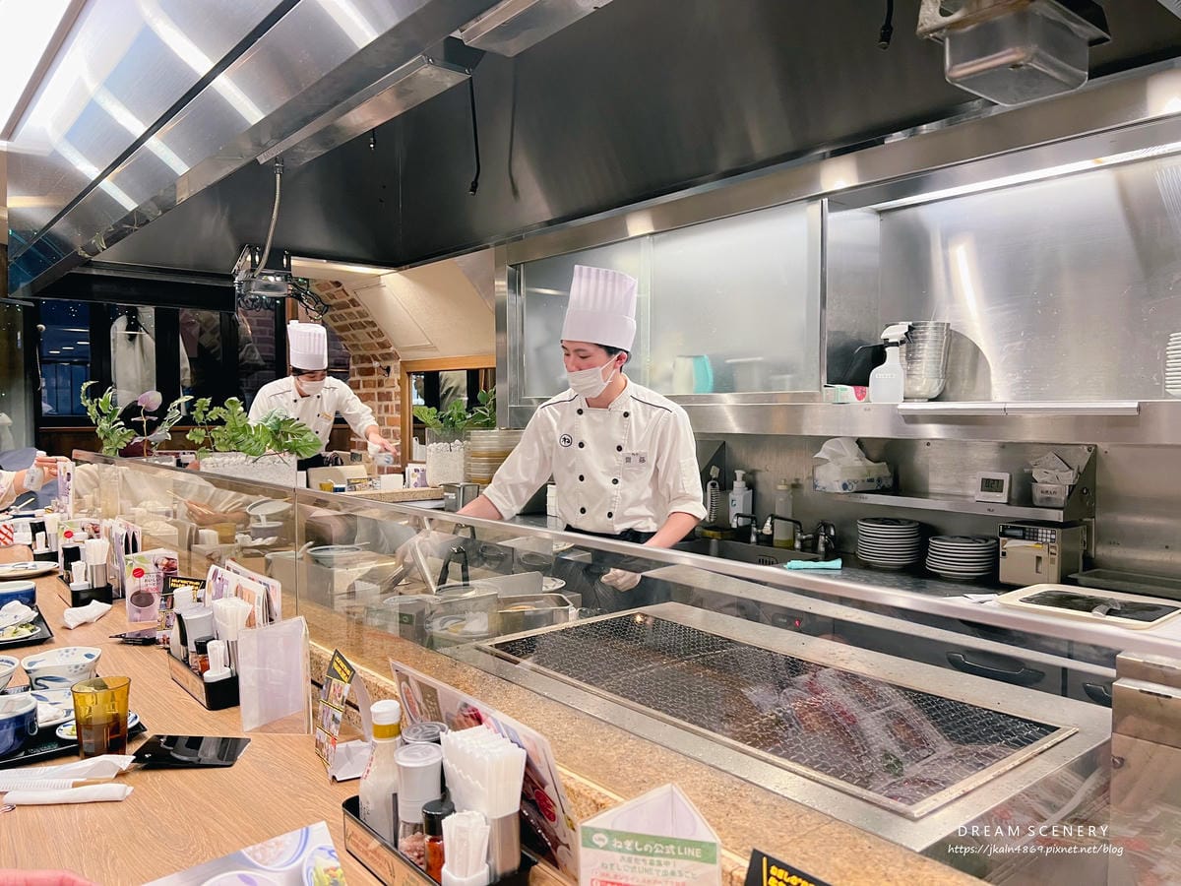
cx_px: 590
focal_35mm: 26
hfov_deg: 67.3
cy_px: 443
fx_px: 887
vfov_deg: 53.1
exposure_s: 1/50
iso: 100
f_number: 1.5
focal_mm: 5.7
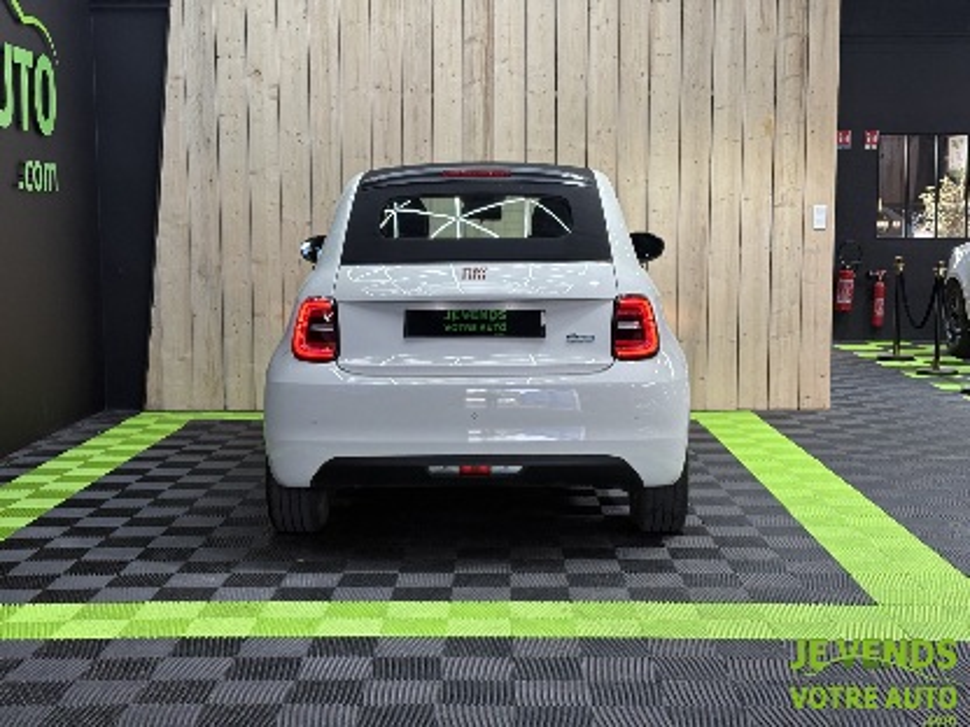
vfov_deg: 28.0
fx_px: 1457
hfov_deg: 36.8
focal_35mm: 52
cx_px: 485
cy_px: 364
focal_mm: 5.96
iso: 25
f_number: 1.6
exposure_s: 1/100
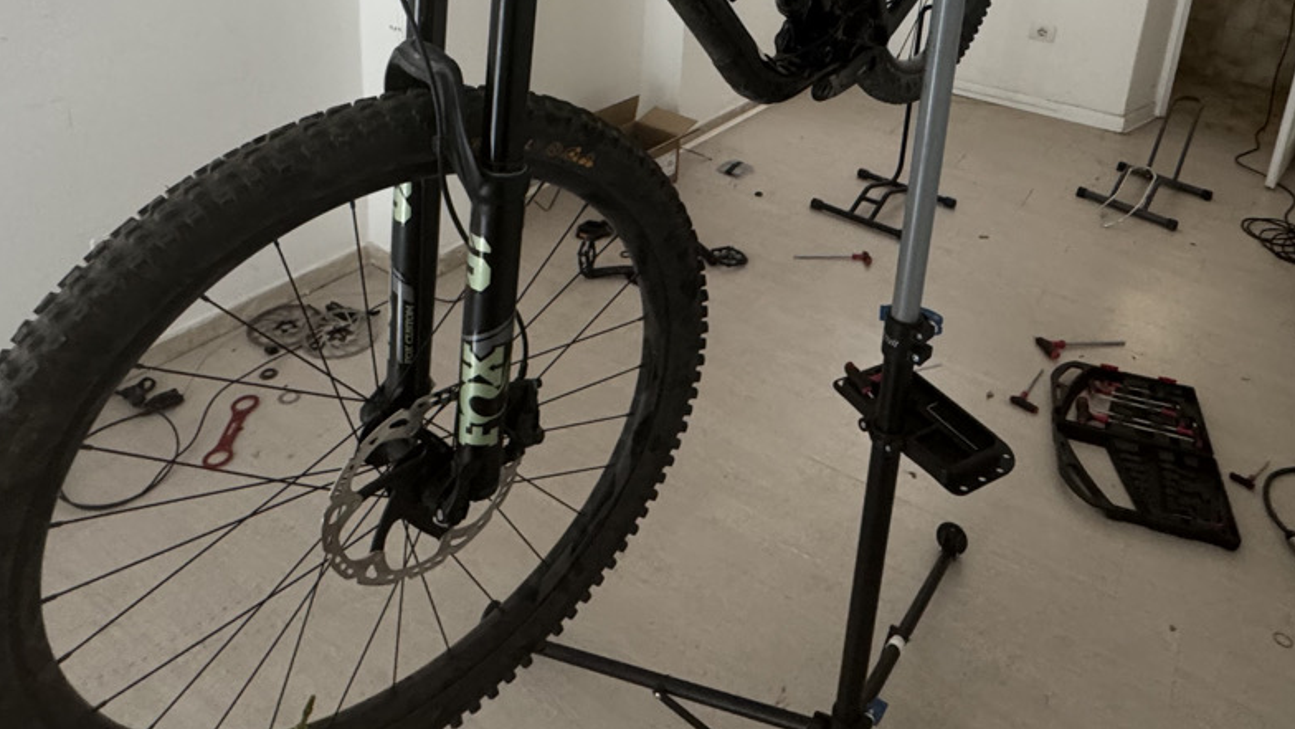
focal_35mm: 28
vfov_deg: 38.4
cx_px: 695
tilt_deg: -17.5
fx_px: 961
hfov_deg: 67.8
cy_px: 63
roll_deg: -3.5
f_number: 2.2
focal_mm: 2.22
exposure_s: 1/60
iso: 500
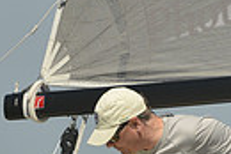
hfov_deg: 1.2
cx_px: 55
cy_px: 279
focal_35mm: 1786
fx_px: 11473
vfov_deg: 0.8
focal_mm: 400
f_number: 7.1
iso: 280
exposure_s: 1/1600
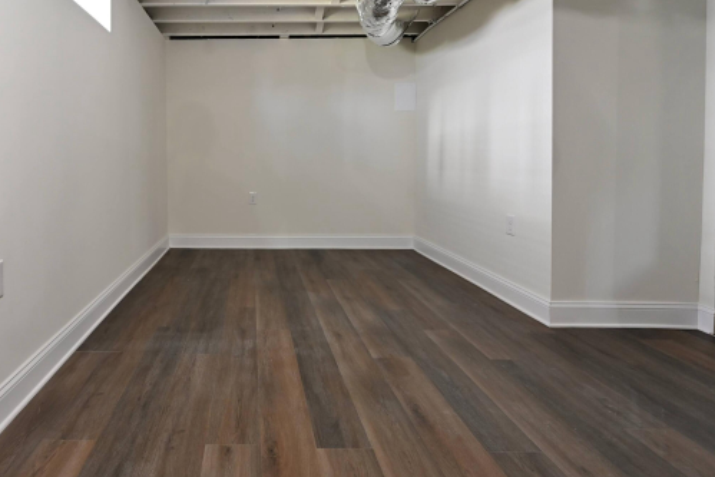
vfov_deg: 58.3
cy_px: 162
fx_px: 417
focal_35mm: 21
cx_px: 249
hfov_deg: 79.0
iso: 1800
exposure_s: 1/20
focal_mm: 14
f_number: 5.6
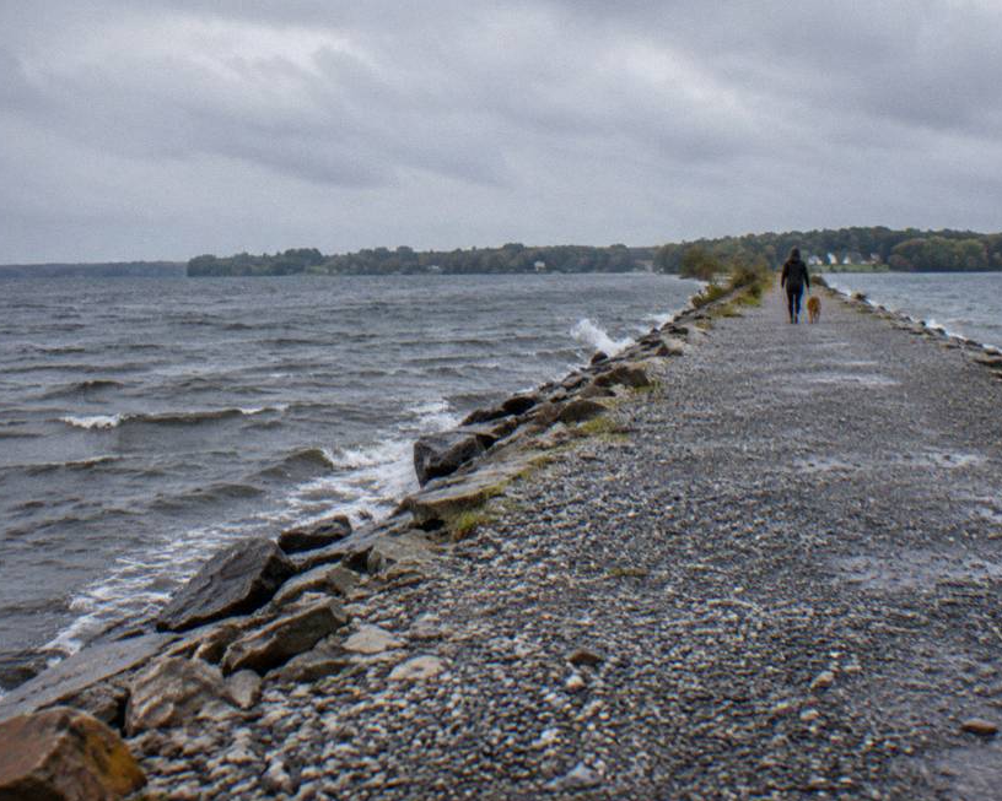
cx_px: 542
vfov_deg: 32.8
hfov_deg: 40.3
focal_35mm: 46
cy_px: 399
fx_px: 1364
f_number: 4.5
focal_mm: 40
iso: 200
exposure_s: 1/640
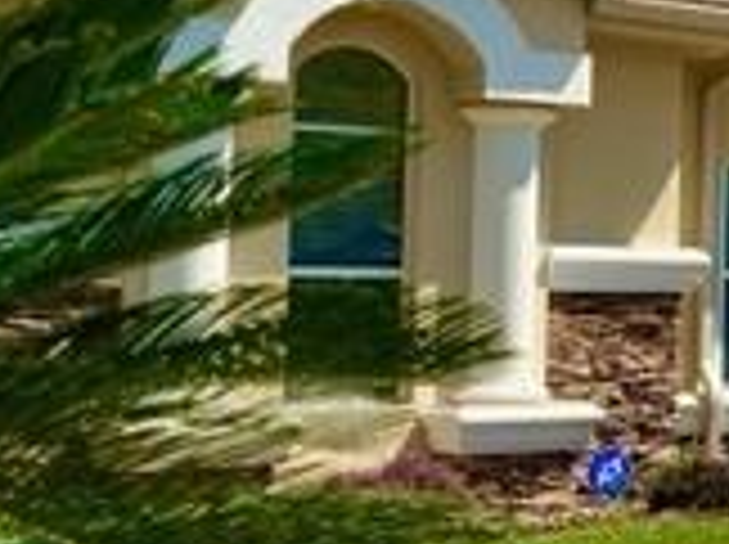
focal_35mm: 103
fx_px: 2166
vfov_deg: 14.2
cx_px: 1094
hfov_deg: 17.2
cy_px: 108
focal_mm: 5.1
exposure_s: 1/4016
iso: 50
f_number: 1.6
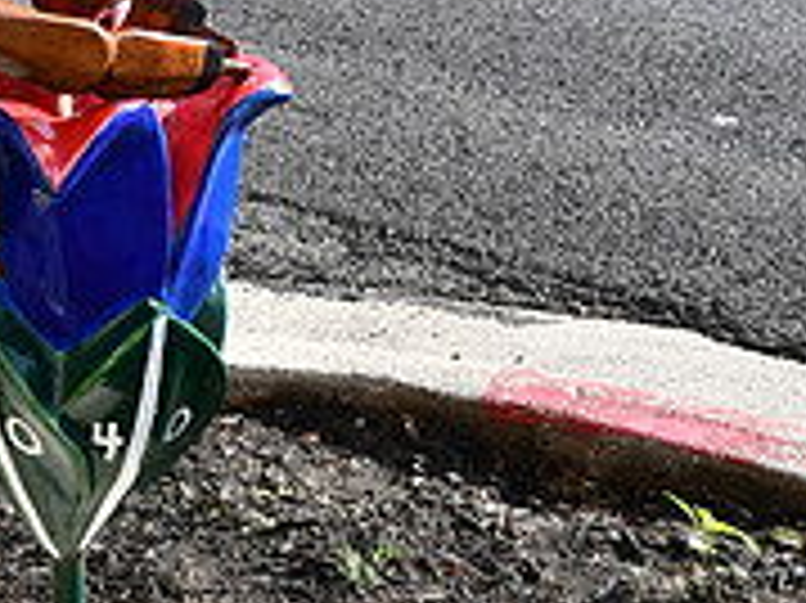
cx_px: -50
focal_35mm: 103
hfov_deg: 18.5
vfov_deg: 14.0
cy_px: -101
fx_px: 2397
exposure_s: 1/250
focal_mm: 22
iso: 140
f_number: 8
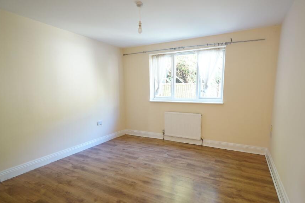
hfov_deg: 86.8
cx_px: 159
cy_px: 115
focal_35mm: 19
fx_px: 161
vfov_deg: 64.3
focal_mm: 16
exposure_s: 1/13
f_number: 4
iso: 400
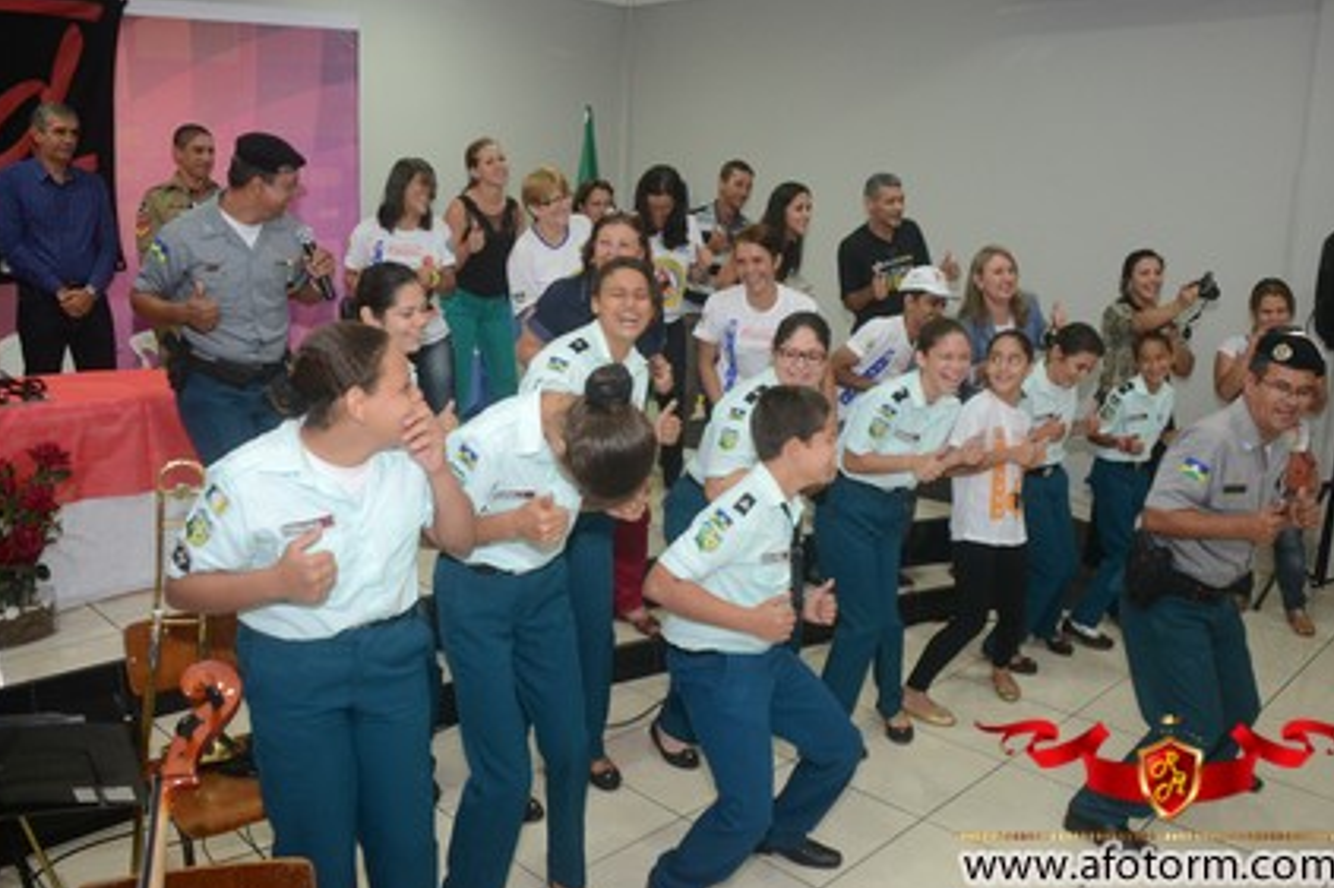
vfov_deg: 41.1
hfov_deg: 58.7
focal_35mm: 32
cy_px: 446
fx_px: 1185
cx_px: 695
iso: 1600
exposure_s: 1/100
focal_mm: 20
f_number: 3.5
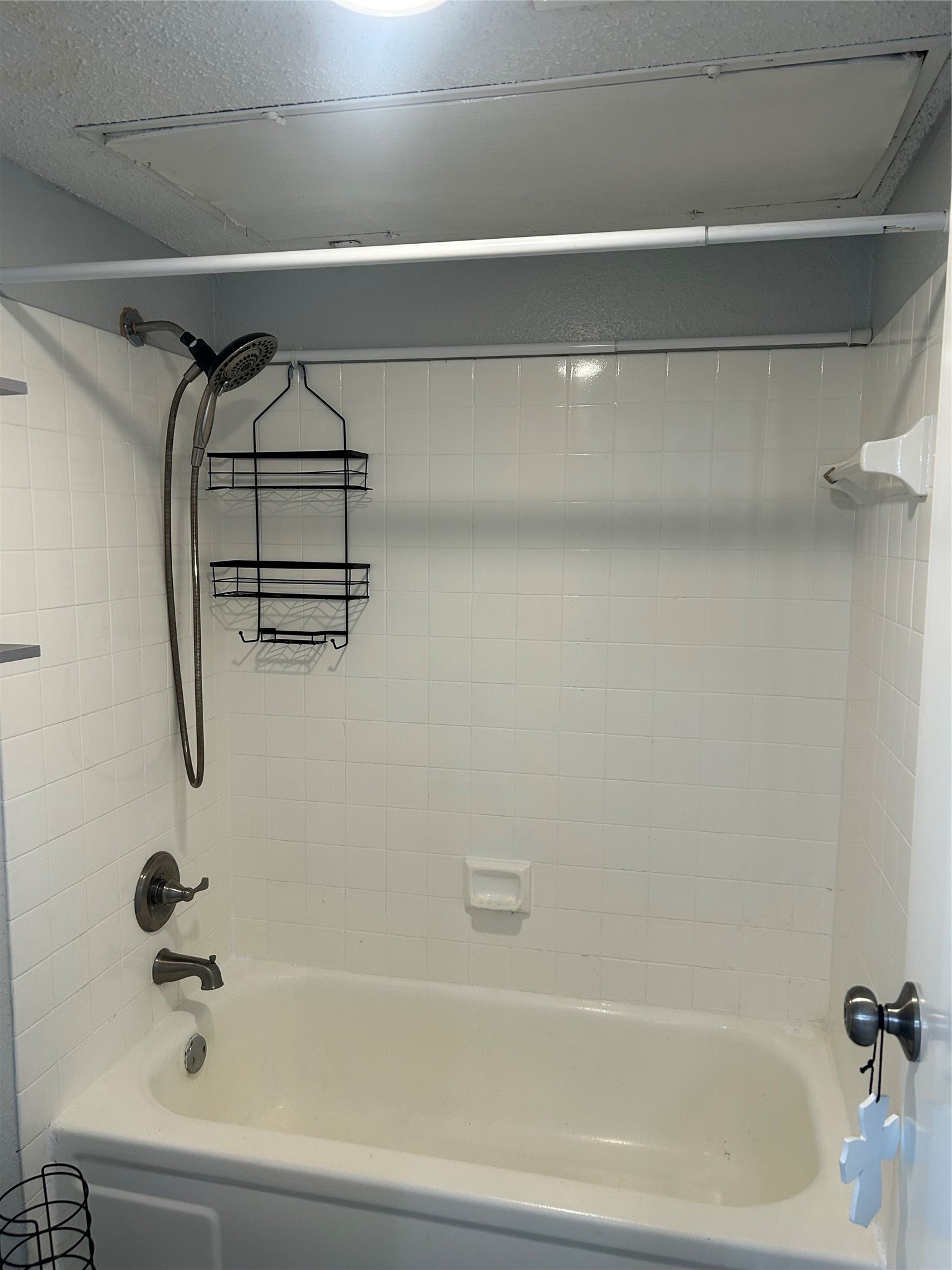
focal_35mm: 26
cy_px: 635
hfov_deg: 53.1
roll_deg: -0.8
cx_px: 476
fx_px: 953
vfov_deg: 67.3
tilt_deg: -7.4
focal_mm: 5.7
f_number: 1.5
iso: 100
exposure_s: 1/120
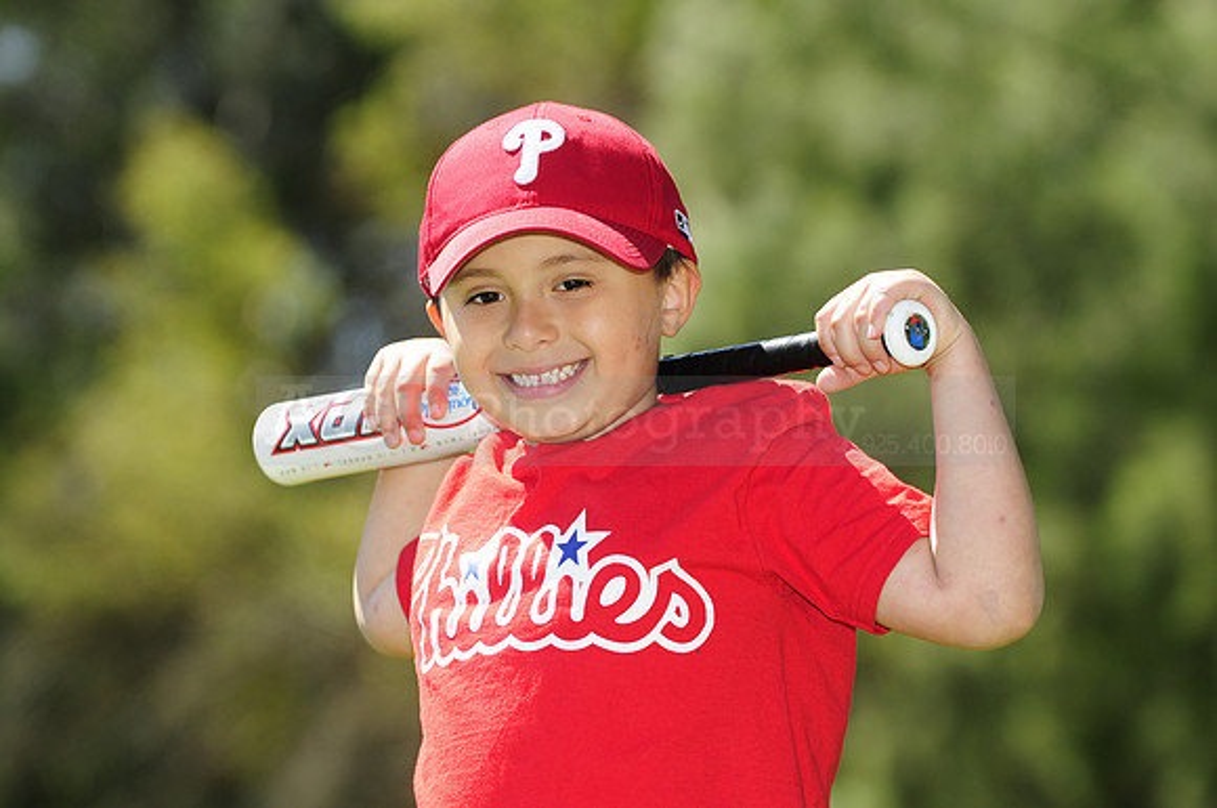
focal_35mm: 188
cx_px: 608
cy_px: 404
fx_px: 6330
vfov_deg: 7.3
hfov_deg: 11.0
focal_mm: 125
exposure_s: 1/1250
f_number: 3.5
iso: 200
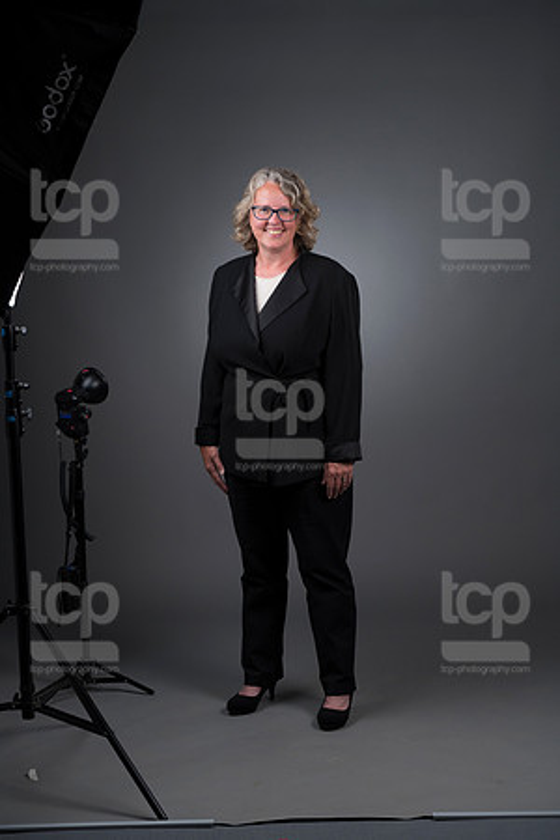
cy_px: 420
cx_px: 280
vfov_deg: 25.4
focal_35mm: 80
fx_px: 1867
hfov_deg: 17.1
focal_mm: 80
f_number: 5.6
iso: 160
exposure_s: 1/250
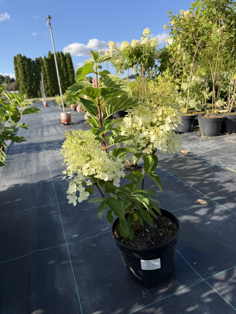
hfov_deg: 56.8
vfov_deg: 71.6
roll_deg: +1.6
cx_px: 118
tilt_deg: -17.1
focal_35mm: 24
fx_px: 218
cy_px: 157
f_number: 1.78
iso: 80
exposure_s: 1/2110
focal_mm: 6.76
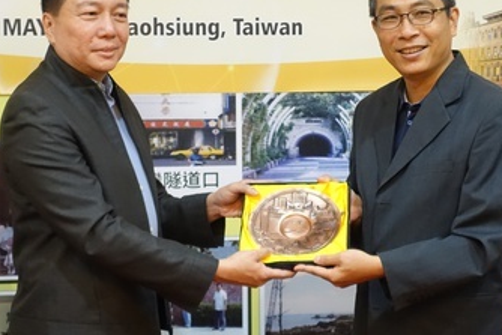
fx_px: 1702
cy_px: 203
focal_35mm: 122
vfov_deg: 11.2
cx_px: 266
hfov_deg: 16.8
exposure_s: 1/80
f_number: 2.8
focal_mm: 25
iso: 2000
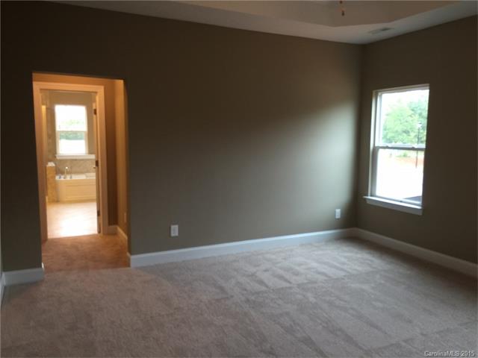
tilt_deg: -6.3
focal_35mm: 29
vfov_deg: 48.2
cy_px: 179
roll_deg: -0.6
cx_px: 239
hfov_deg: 61.7
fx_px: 400
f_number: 2.2
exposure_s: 1/15
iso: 32
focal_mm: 4.15
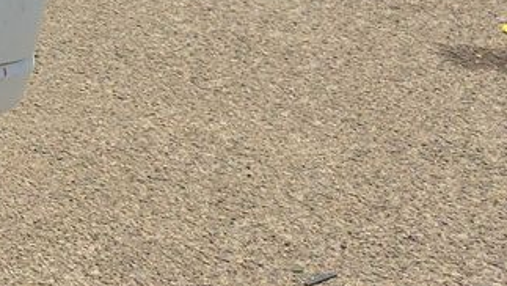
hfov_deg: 12.8
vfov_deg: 8.9
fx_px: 1668
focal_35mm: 124
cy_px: -382
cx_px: -744
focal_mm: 6.5
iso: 63
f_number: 1.4
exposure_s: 1/5775
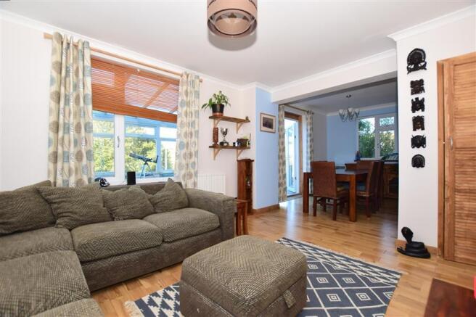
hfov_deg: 100.4
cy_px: 158
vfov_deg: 77.3
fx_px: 198
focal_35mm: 15
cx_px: 238
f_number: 5
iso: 200
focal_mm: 10
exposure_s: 1/80
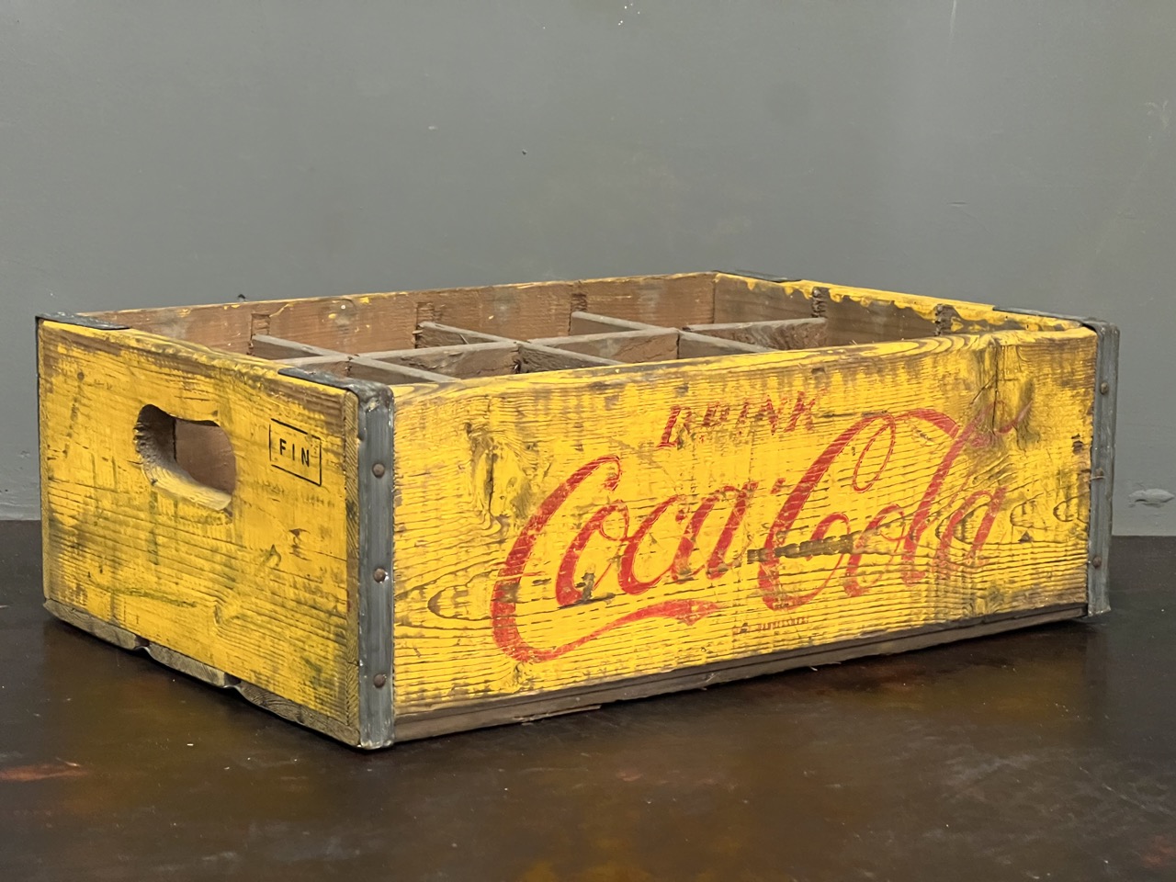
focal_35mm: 77
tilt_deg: -8.1
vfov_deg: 19.1
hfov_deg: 25.3
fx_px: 2616
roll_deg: -0.7
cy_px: 441
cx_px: 588
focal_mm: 9
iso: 1000
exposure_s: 1/25
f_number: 2.8
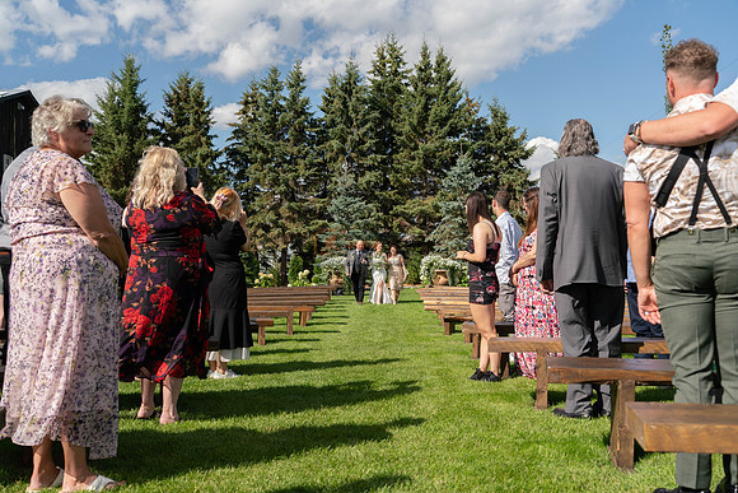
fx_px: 718
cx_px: 369
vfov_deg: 37.9
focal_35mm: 35
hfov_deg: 54.4
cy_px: 246
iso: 400
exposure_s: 1/2000
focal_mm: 35
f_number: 4.5
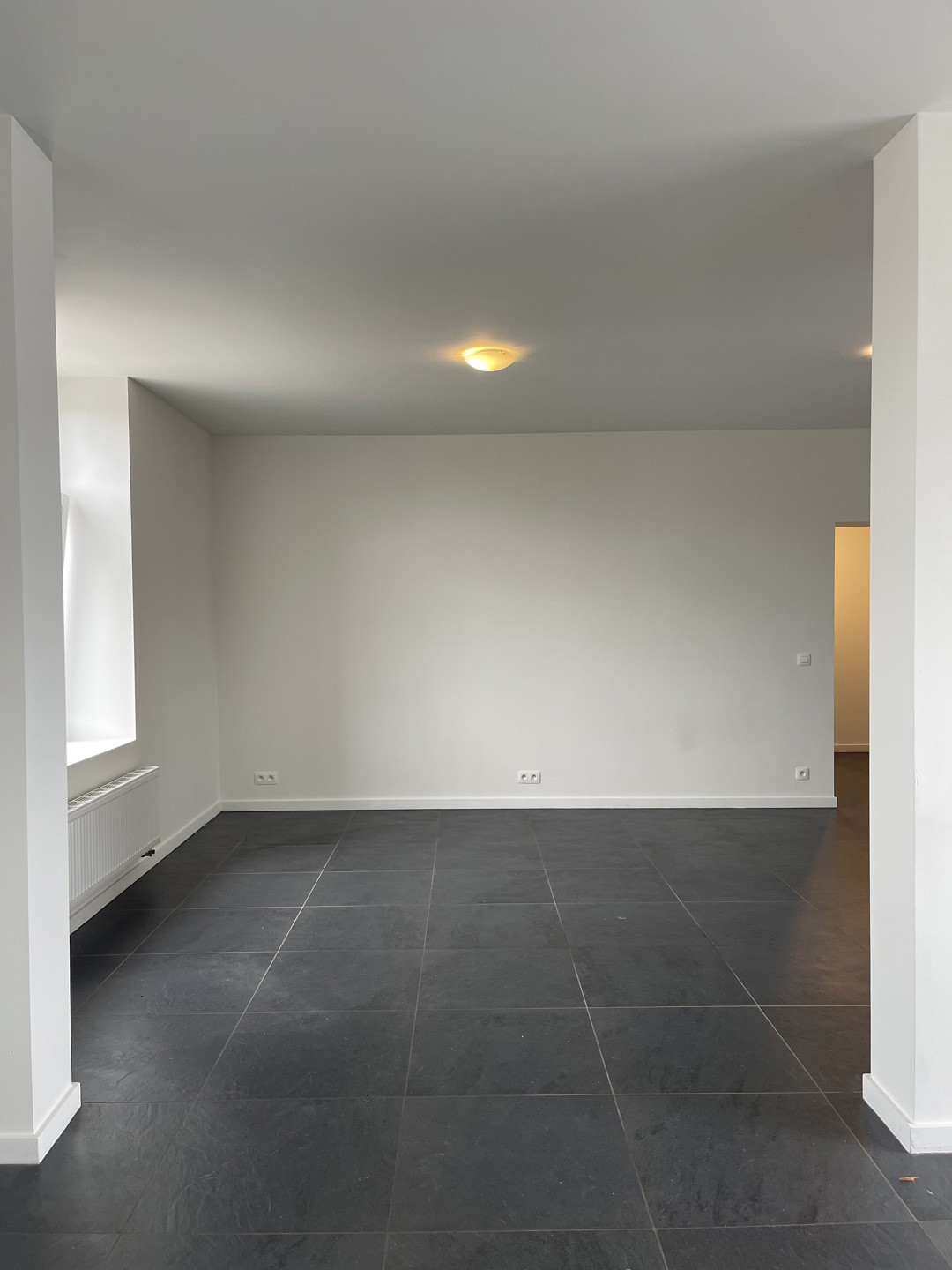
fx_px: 953
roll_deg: -0.7
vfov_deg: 67.3
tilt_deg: -0.8
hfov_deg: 53.1
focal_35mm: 26
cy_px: 635
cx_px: 476
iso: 100
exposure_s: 1/121
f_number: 1.6
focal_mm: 5.1
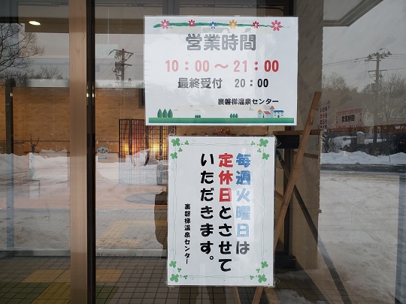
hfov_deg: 67.3
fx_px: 305
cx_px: 203
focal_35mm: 26
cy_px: 152
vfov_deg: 53.1
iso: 125
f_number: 2.4
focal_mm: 4.3
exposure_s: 1/50
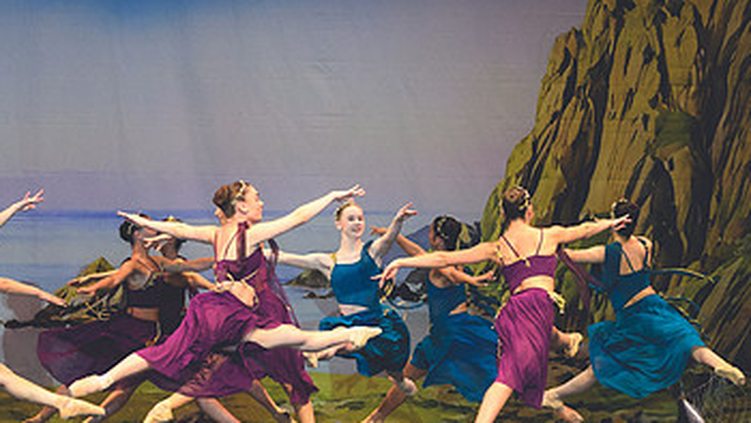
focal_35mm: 246
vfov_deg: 4.9
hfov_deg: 8.8
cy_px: 484
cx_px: 215
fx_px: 4899
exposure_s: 1/500
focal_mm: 70
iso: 2500
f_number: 2.8
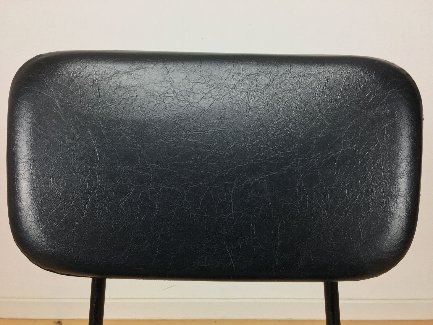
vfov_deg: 48.2
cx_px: 216
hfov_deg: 61.7
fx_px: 363
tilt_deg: -8.9
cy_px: 162
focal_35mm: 29
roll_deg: -0.5
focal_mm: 4.15
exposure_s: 1/33
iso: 50
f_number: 2.2
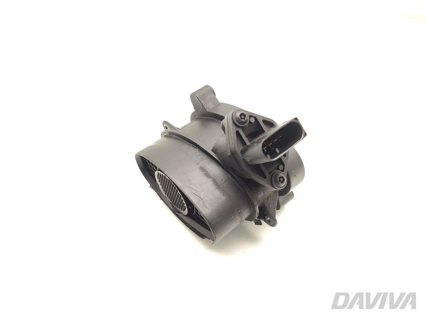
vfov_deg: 56.8
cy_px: 160
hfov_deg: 71.6
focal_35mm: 24
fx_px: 295
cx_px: 213
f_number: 1.89
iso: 200
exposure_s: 1/80
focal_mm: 5.89
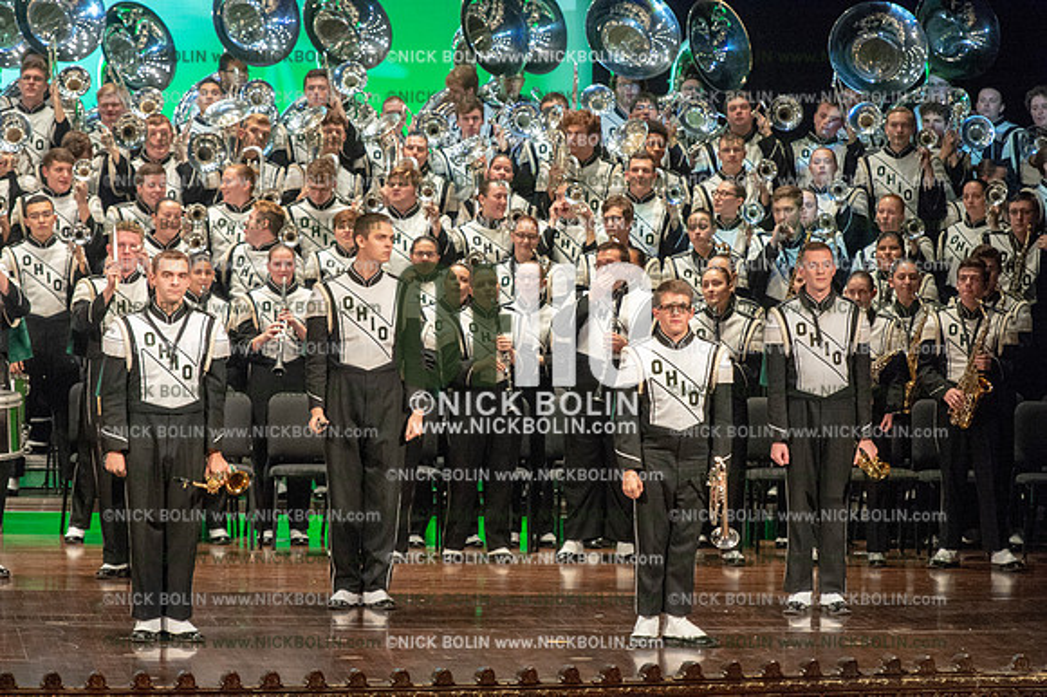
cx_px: 524
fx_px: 6104
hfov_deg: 9.8
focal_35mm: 210
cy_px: 348
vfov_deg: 6.5
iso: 8000
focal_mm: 210
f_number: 5.6
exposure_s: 1/320
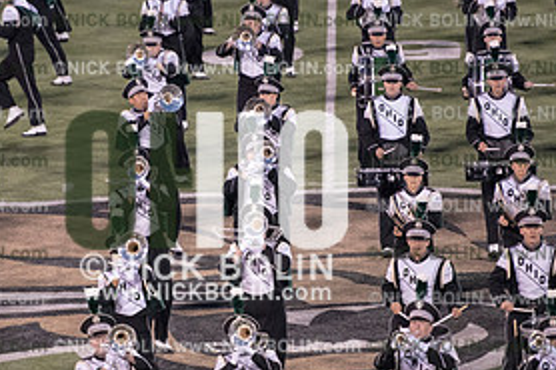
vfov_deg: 3.3
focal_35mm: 418
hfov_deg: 4.9
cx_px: 206
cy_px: 207
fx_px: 6452
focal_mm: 200
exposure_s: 1/1250
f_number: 3.2
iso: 5000
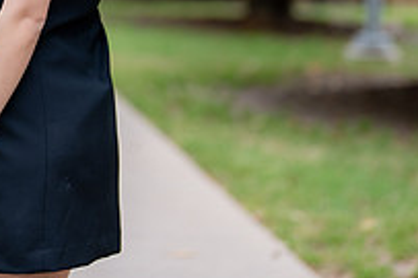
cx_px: 51
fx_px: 1775
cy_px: -69
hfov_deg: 13.3
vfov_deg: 8.8
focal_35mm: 153
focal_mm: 50
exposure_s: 1/320
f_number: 1.2
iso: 125
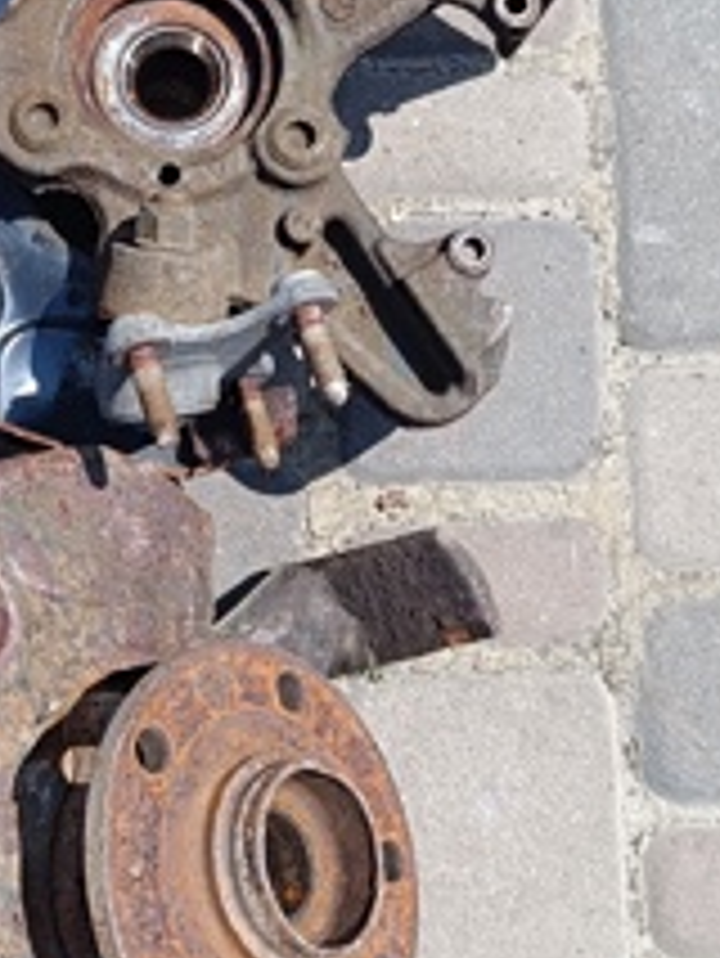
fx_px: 1496
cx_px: 158
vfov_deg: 35.5
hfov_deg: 26.6
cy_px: 450
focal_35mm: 54
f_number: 1.88
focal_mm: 5.59
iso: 55
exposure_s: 1/833
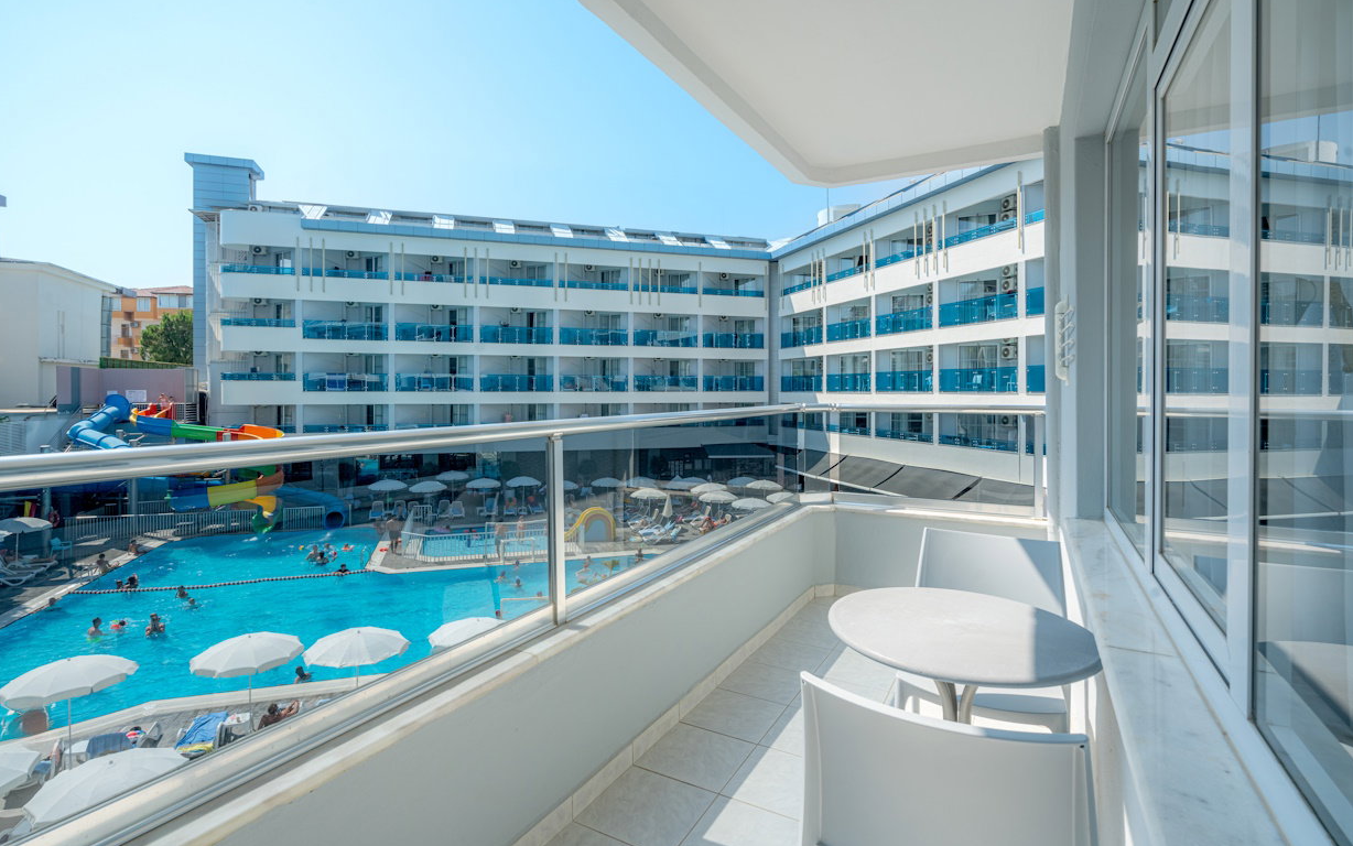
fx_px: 627
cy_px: 403
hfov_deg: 94.3
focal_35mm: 17
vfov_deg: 68.0
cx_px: 661
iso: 200
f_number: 11
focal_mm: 16
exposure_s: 1/1600
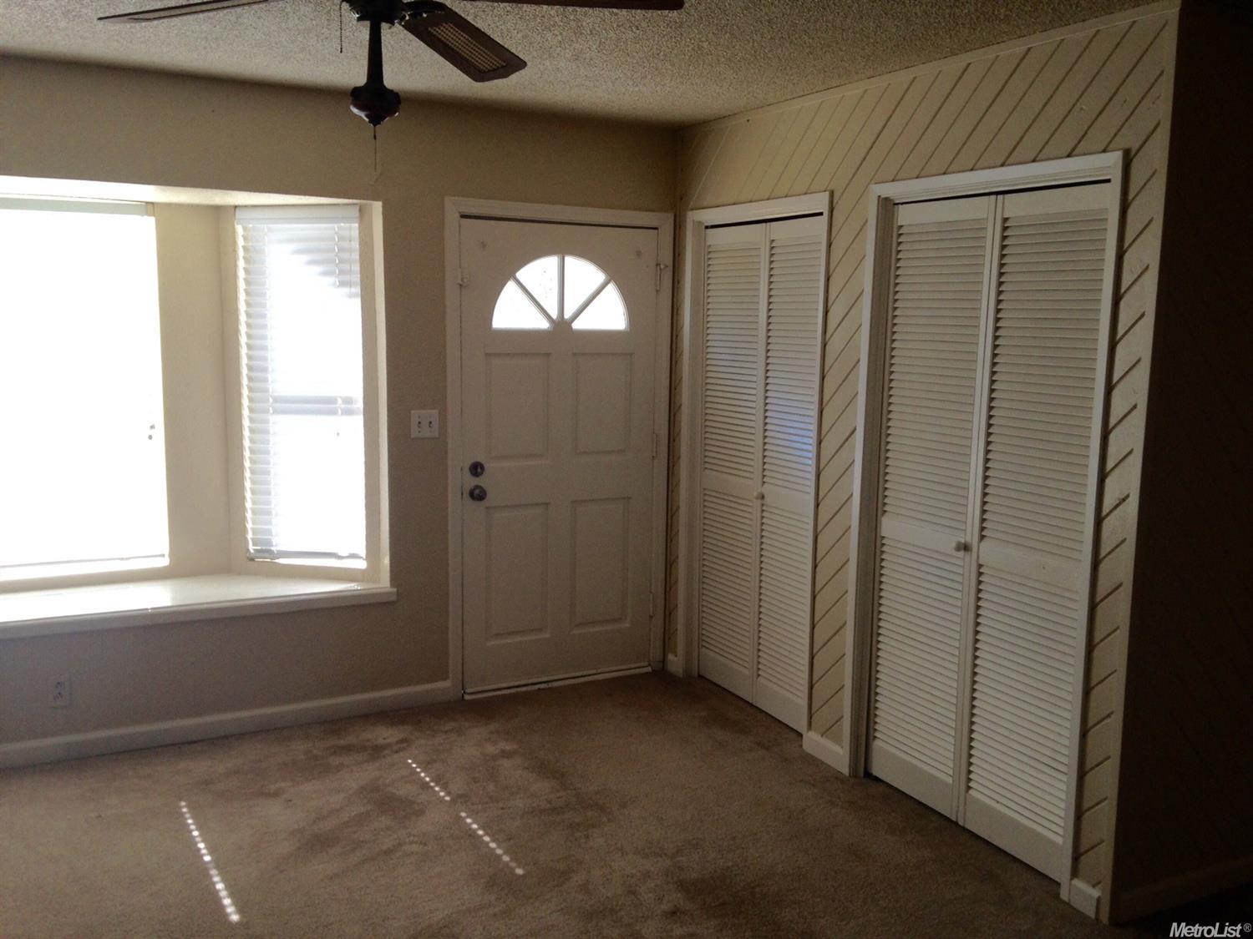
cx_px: 626
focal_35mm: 33
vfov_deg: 42.9
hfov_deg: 55.4
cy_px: 470
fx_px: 1195
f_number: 2.4
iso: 50
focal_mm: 4.12
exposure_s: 1/60
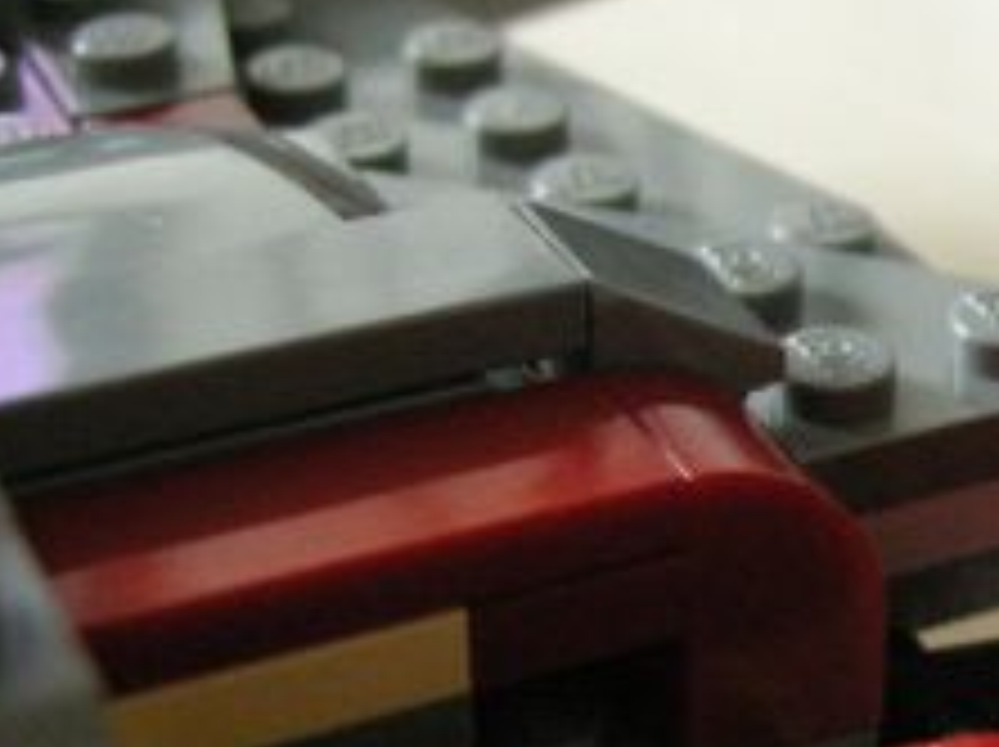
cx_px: 1242
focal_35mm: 104
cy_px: 608
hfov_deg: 17.9
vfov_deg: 14.1
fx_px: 2998
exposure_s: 1/55
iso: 400
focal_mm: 7.5
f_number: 2.7
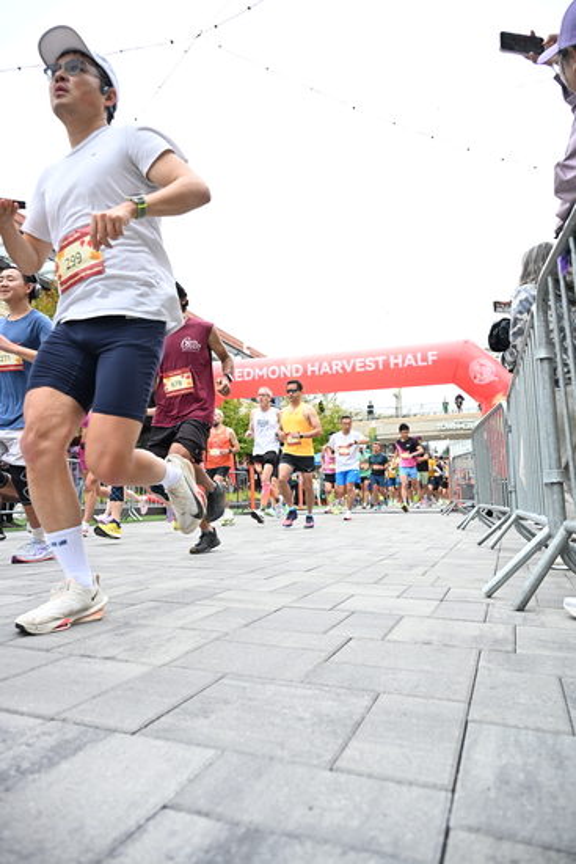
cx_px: 288
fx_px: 576
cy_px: 432
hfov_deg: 53.2
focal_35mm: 24
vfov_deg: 73.7
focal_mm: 24
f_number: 4
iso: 2000
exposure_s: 1/640
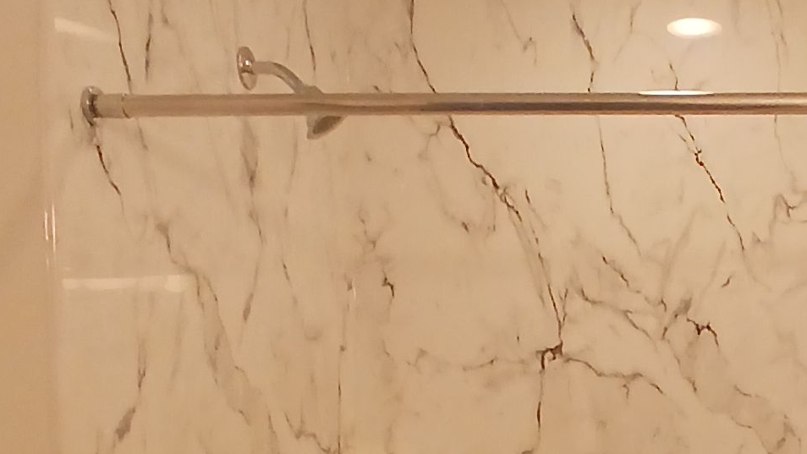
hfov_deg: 38.9
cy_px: 532
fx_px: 1070
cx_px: 700
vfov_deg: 22.3
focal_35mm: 50
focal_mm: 1.4
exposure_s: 1/30
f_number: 2.2
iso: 100
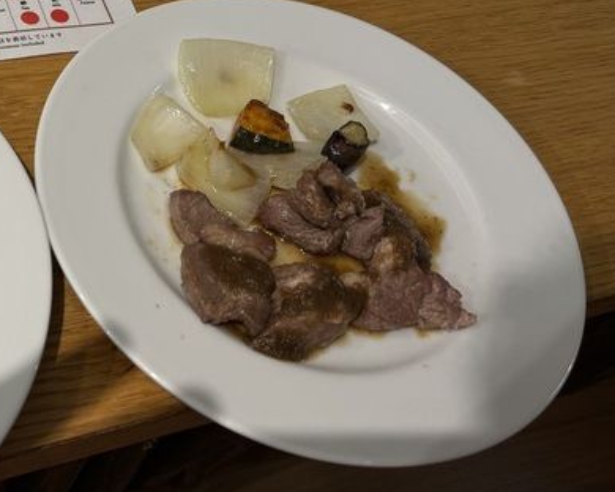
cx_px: 15
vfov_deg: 30.3
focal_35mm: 49
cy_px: 122
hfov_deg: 34.9
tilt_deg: -50.8
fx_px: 892
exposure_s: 1/120
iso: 125
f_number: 1.78
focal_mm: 6.86
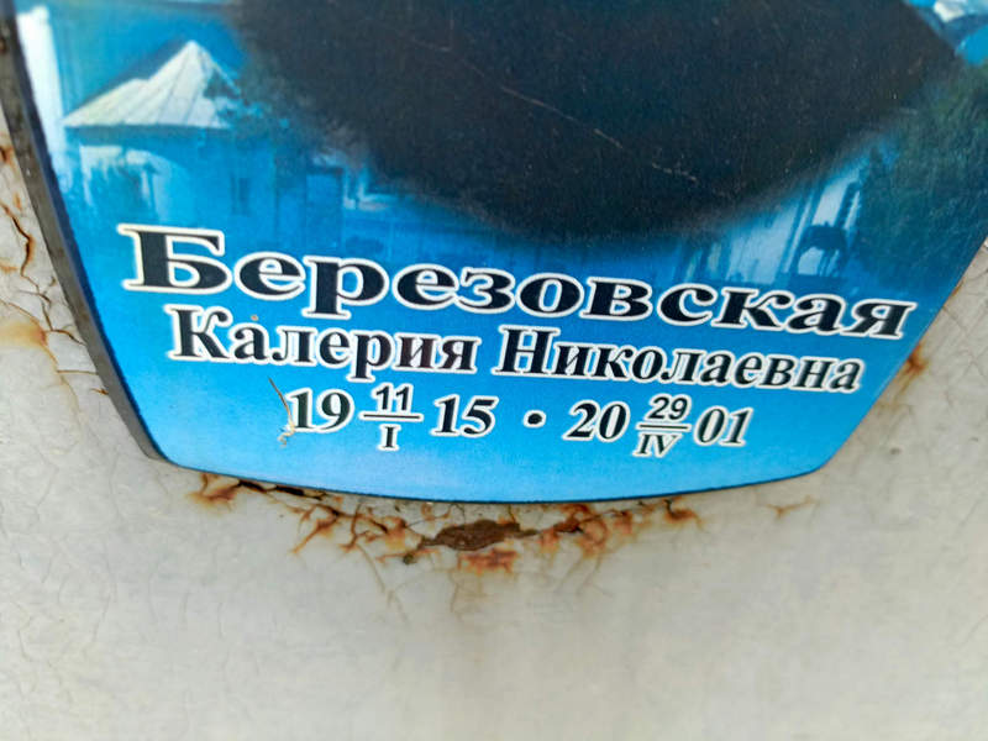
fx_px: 714
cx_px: 494
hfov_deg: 69.4
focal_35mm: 25
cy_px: 370
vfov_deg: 54.9
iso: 152
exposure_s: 1/50
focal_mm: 4.76
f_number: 1.69
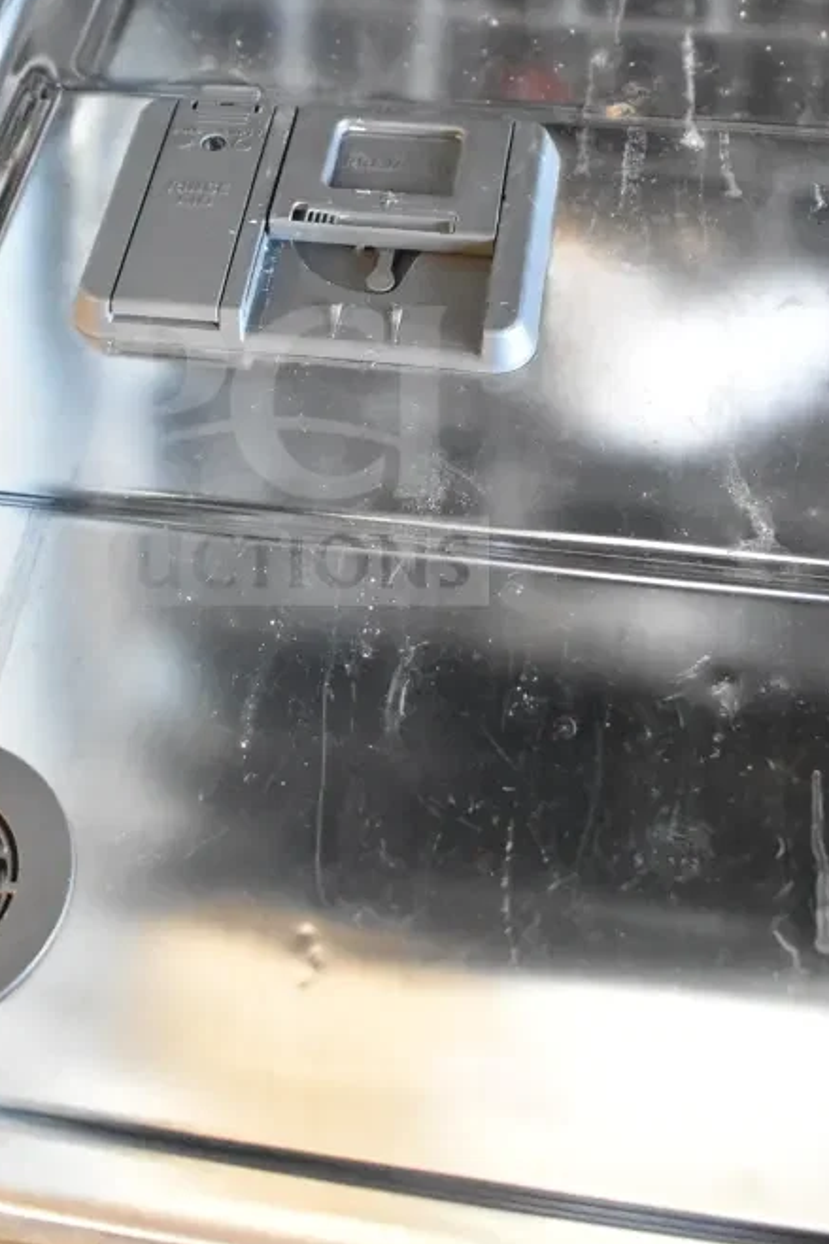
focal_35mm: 50
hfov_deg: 26.8
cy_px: 456
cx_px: 276
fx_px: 1728
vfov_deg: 39.3
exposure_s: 1/80
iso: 6400
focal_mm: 24
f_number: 4.5
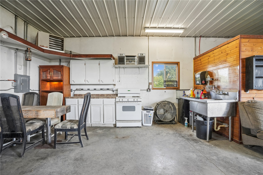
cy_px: 88
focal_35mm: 16
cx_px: 132
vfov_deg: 73.7
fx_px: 117
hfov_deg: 96.7
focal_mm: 16
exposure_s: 1/160
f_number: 5.6
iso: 1600
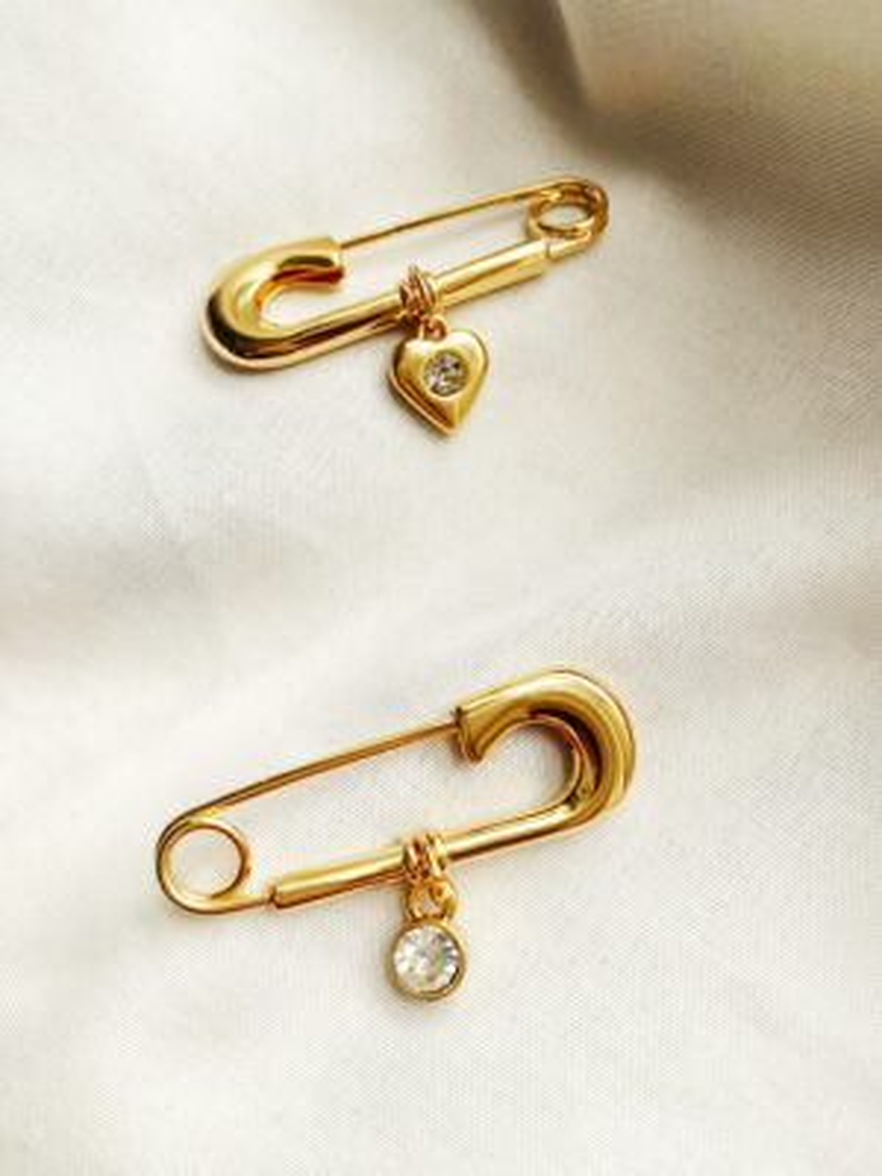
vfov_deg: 69.4
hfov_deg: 54.9
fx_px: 849
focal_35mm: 25
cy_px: 588
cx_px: 441
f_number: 1.8
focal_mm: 4.25
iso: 32
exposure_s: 1/120
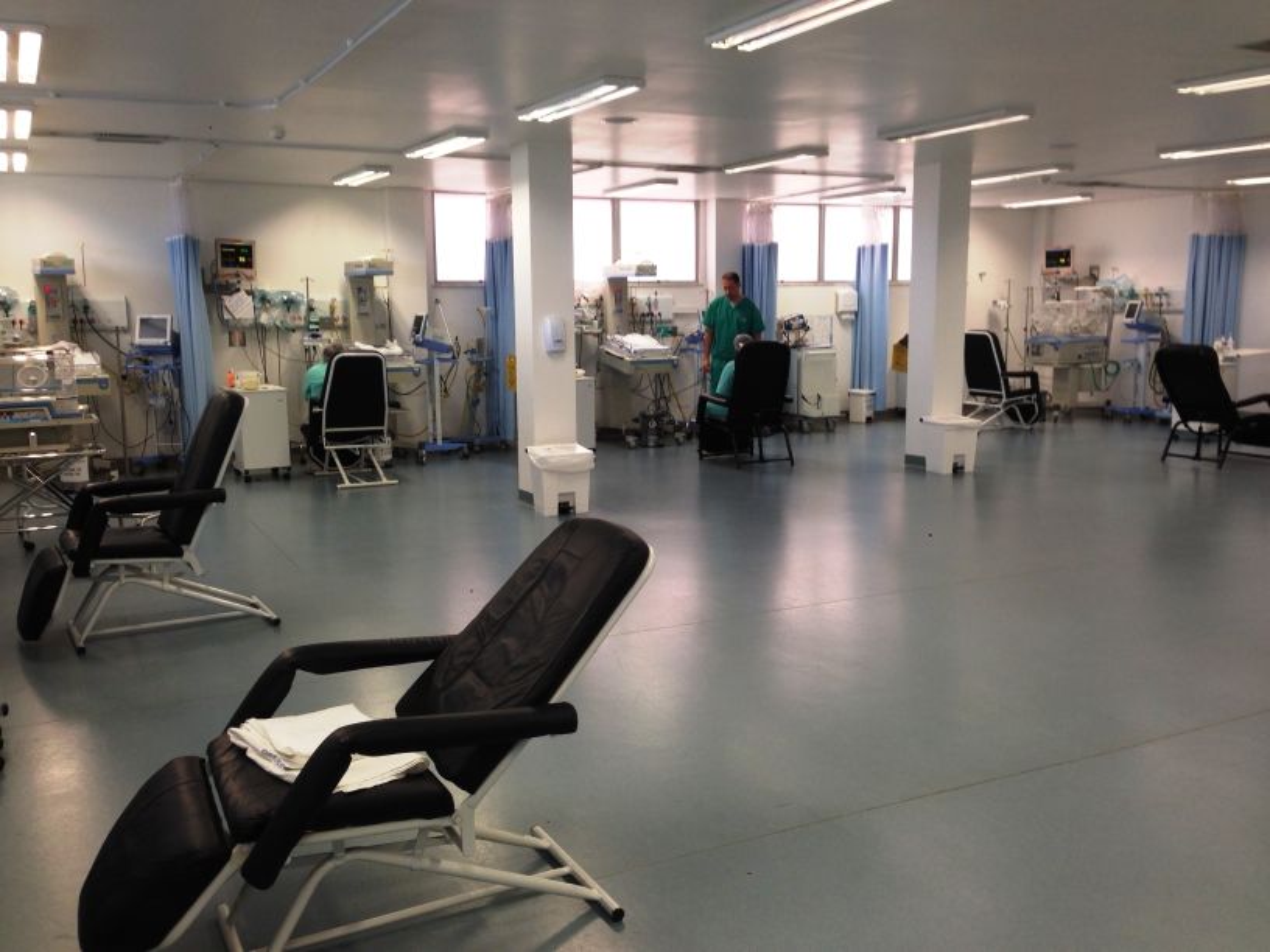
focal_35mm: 33
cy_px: 476
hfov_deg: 55.4
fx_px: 1211
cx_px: 635
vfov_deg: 42.9
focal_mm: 4.12
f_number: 2.4
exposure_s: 1/24
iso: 50
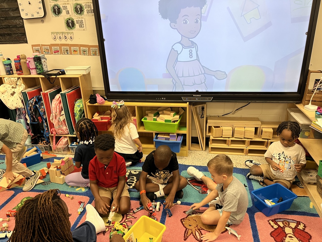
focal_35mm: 26
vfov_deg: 53.1
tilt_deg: -22.8
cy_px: 121
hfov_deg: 67.3
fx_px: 242
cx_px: 161
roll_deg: +2.3
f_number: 1.6
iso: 80
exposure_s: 1/60
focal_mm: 5.1
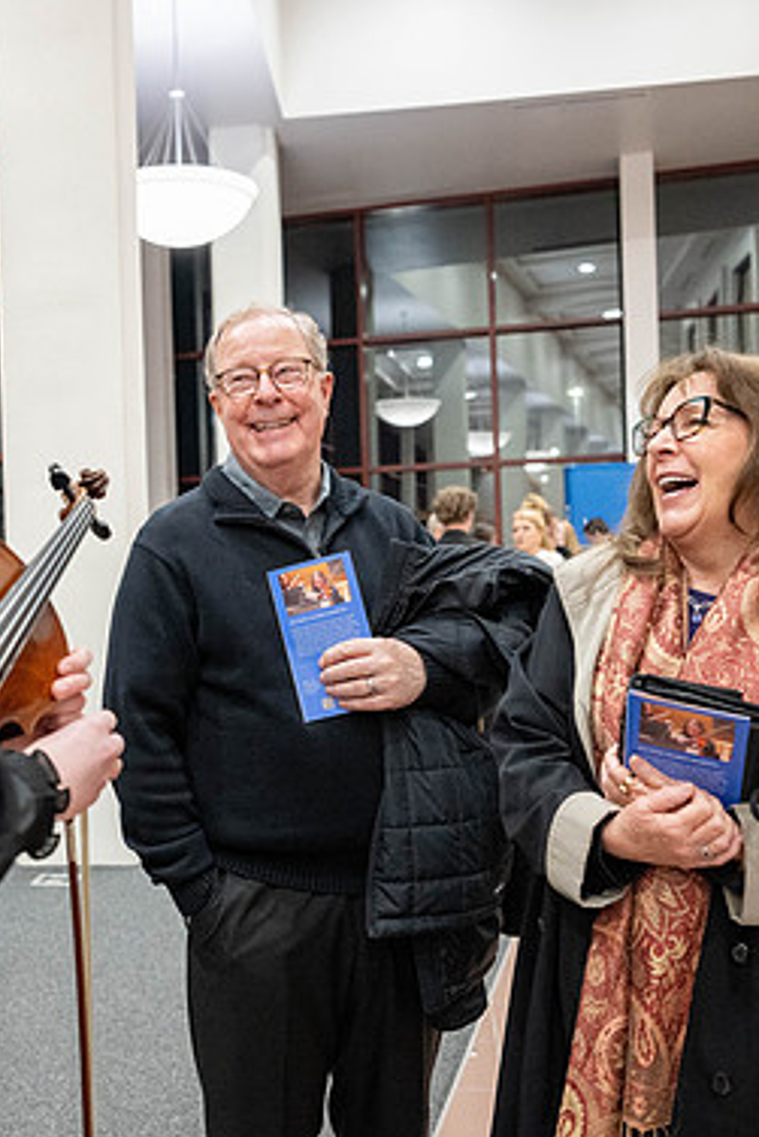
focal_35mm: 37
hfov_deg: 35.5
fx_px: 1169
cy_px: 576
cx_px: 233
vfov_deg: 51.9
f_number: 2.8
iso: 4000
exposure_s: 1/250
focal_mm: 24
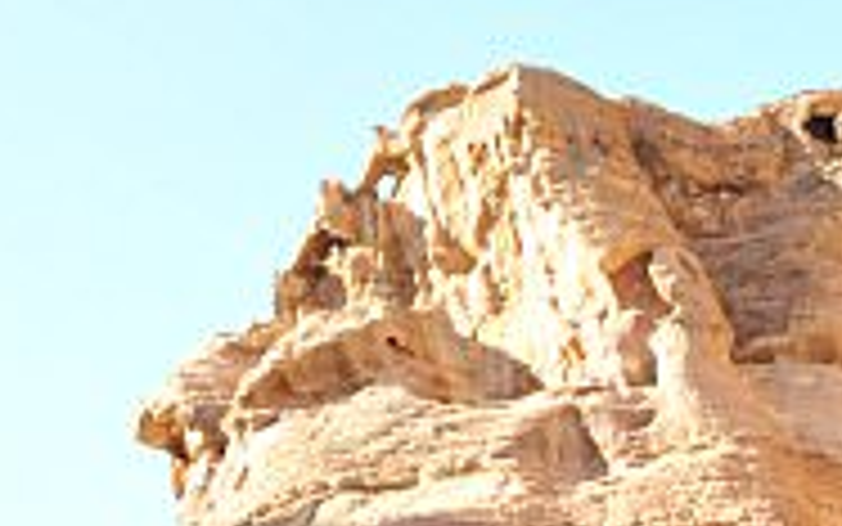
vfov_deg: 7.1
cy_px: 1812
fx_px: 3604
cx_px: 360
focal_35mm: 157
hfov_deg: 13.3
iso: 200
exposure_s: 1/125
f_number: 5.6
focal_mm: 32
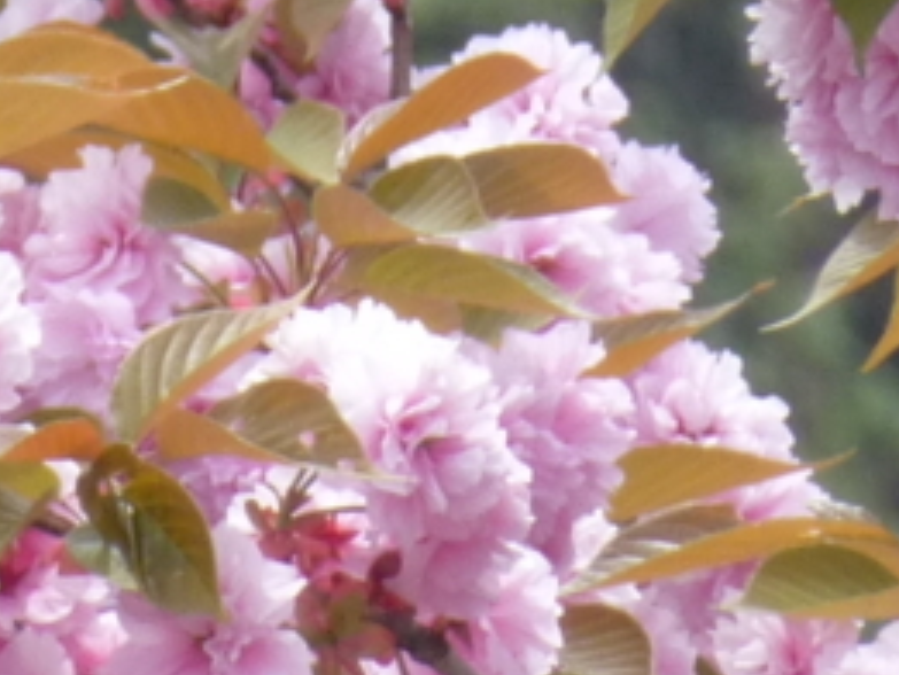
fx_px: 76545
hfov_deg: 0.7
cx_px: -17
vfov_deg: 0.5
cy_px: 41
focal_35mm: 2946
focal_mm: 86
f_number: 6.4
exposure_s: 1/125
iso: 100
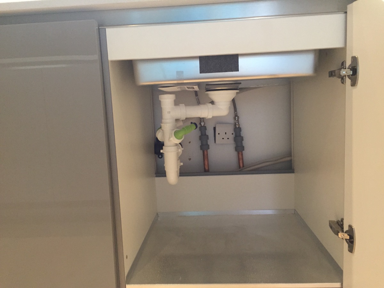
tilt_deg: -8.0
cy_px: 144
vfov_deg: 48.2
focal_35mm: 29
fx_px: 322
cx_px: 192
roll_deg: +1.8
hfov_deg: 61.7
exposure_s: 1/30
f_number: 2.2
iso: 160
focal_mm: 4.15
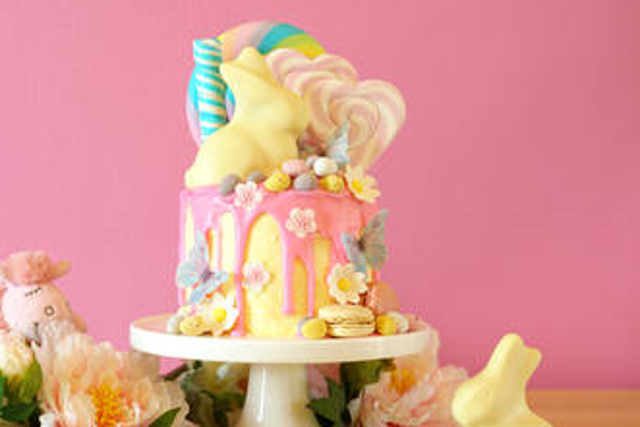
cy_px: 240
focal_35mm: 68
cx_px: 228
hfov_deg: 29.5
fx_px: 1209
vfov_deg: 20.0
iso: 125
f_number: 2.8
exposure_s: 1/30
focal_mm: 50
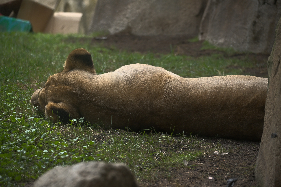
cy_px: 94
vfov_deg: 7.3
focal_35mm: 188
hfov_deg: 11.0
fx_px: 1463
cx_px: 140
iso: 400
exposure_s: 1/250
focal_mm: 125
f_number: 5.3
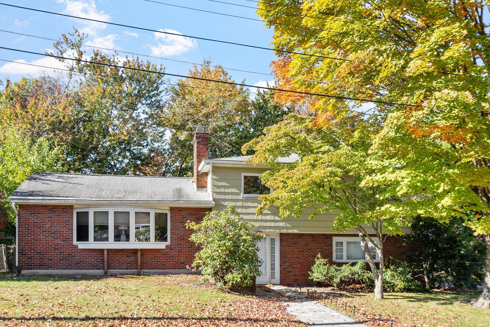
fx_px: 449
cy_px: 164
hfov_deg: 57.2
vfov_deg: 40.0
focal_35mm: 33
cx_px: 245
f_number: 8
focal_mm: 22
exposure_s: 1/125
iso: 160
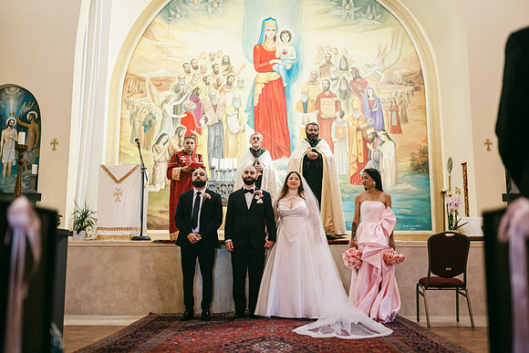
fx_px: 518
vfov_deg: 37.6
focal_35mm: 35
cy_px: 176
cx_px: 264
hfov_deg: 54.1
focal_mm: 35
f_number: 1.2
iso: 800
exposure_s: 1/320
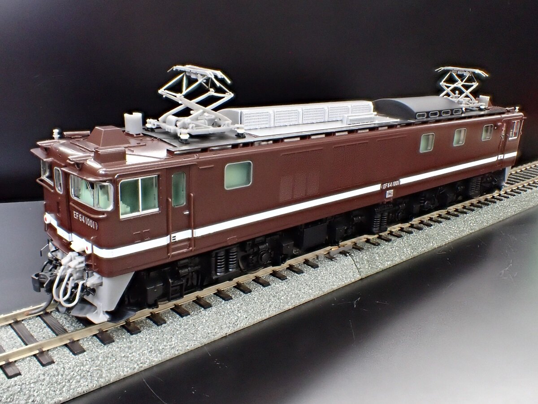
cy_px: 202
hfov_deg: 60.0
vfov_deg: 46.8
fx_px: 466
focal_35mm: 30
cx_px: 269
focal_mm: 5.4
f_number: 3.2
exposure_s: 1/30
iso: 1000
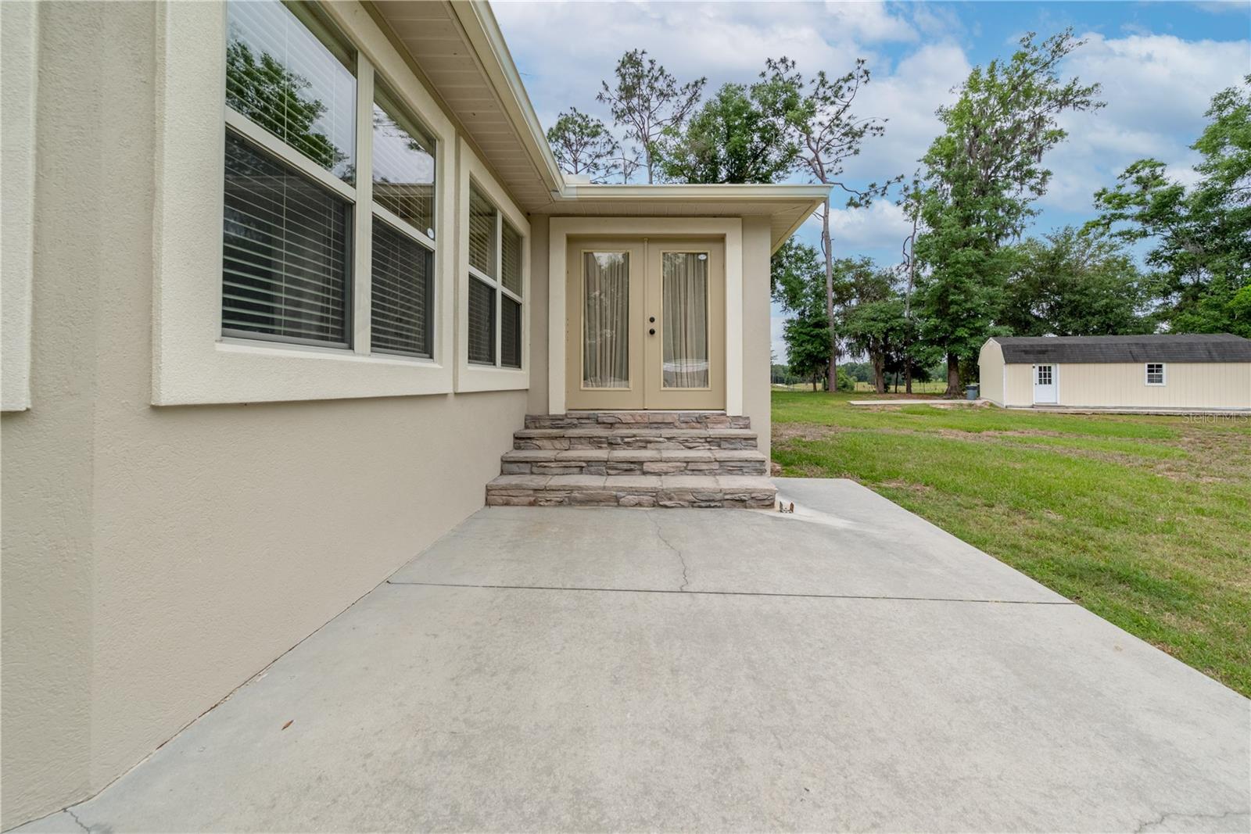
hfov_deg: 104.2
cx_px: 626
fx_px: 487
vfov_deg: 81.2
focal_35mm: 14
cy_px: 417
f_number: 8
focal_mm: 14
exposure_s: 1/2500
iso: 400
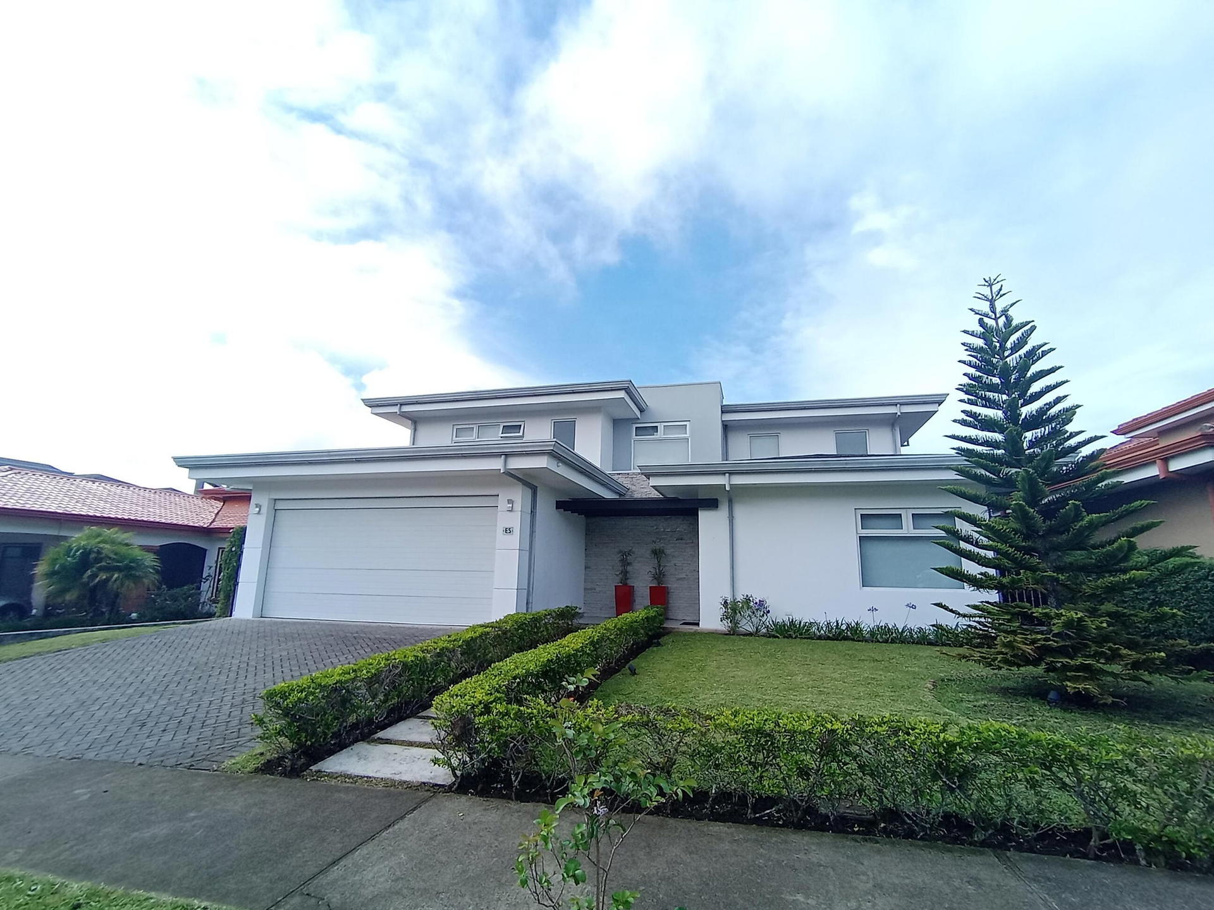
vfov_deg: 74.7
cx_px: 607
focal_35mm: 17
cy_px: 455
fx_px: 596
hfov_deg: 91.0
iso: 101
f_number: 2.2
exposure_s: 1/822
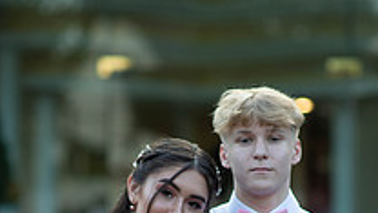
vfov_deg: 6.3
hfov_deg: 11.2
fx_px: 1924
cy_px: 317
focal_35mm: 192
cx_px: 226
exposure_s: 1/1000
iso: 250
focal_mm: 85
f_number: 2
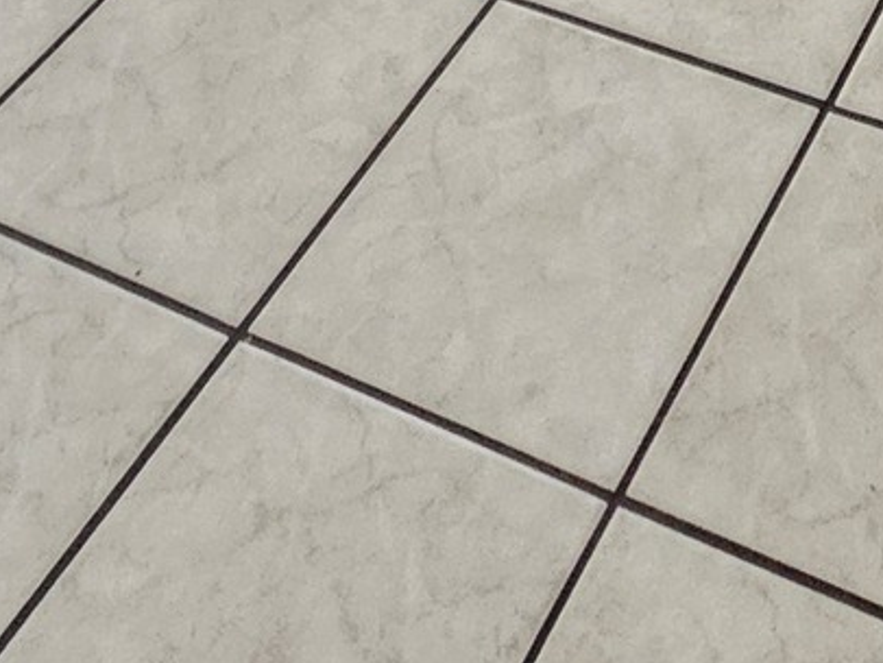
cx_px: 1038
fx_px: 1888
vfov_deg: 10.2
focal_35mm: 74
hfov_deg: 24.1
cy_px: -1531
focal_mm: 2.2
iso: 500
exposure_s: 1/33
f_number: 2.2
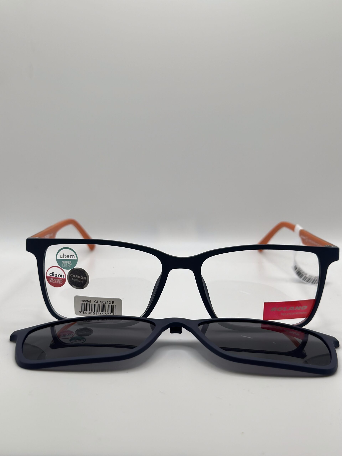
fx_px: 632
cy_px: 228
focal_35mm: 48
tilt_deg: -15.7
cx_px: 171
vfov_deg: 39.7
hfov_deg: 30.3
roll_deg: -0.5
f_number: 1.78
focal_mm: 6.86
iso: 80
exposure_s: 1/797
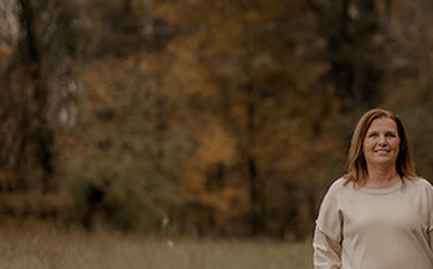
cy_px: 199
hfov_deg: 11.6
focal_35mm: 179
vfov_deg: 7.3
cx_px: 427
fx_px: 2110
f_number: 1.8
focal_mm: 85
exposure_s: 1/2500
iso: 250
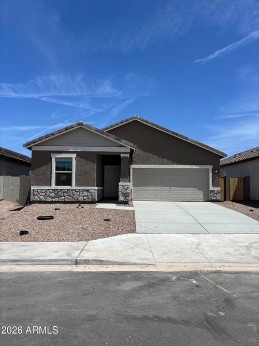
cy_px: 173
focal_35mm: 26
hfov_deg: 53.0
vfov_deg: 67.3
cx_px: 130
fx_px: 259
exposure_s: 1/5618
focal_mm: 5.96
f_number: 1.6
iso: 50
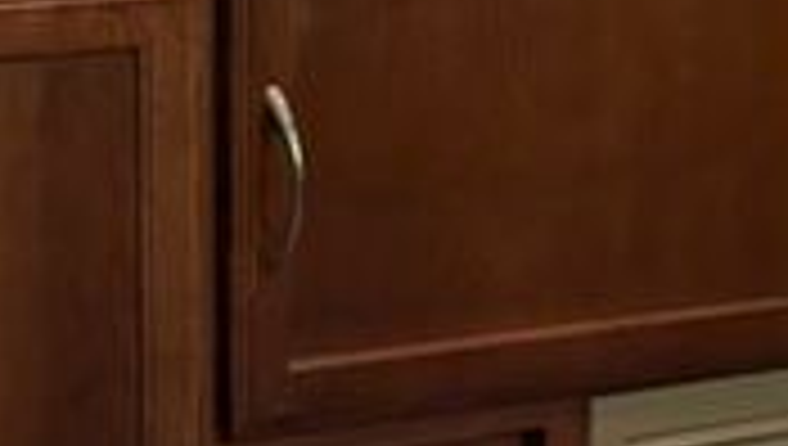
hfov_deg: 12.6
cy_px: -642
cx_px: -689
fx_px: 3201
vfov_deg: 7.4
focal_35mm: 153
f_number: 1.68
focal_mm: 6.9
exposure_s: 1/58.6
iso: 20
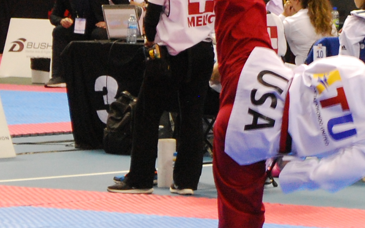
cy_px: 44
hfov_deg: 5.9
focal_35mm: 353
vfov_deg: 3.7
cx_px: 340
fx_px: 3513
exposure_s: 1/60
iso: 800
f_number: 5.6
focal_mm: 55
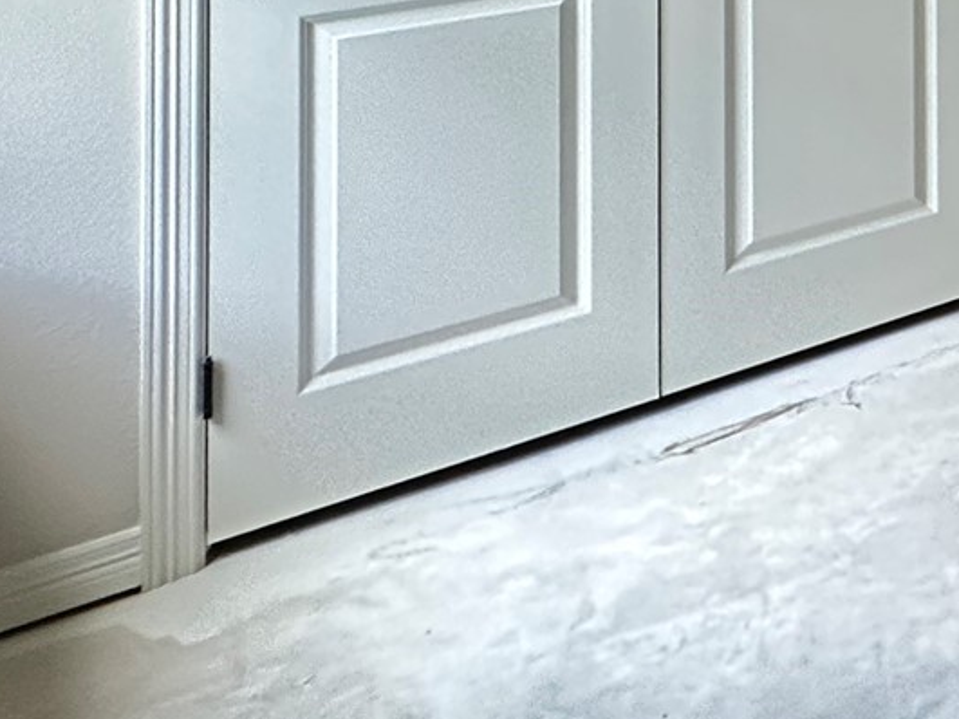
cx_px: 1638
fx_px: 1496
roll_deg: +0.4
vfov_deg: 21.9
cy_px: -396
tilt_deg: +1.6
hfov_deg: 23.2
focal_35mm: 54
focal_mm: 2.22
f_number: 2.2
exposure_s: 1/60
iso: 160
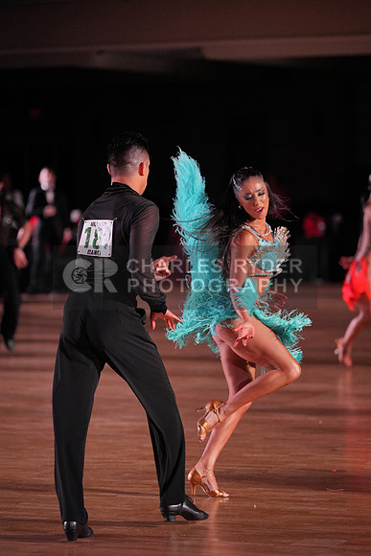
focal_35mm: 145
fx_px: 2240
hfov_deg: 9.5
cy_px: 278
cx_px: 186
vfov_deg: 14.2
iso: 1600
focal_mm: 145
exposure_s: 1/800
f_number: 2.8
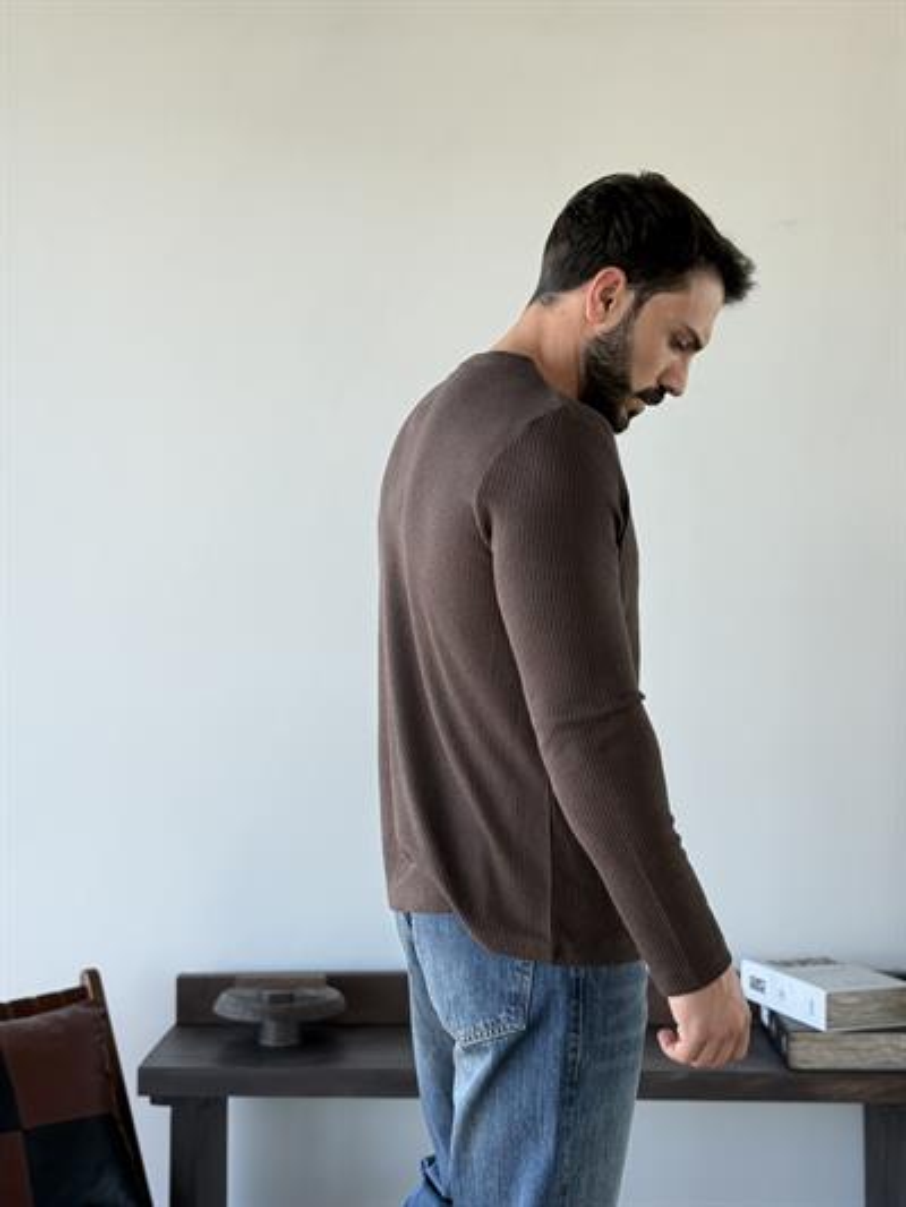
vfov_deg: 39.6
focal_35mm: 48
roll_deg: +0.2
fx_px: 1674
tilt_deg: +0.6
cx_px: 453
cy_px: 604
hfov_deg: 30.3
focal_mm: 6.76
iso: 64
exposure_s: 1/214
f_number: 1.78
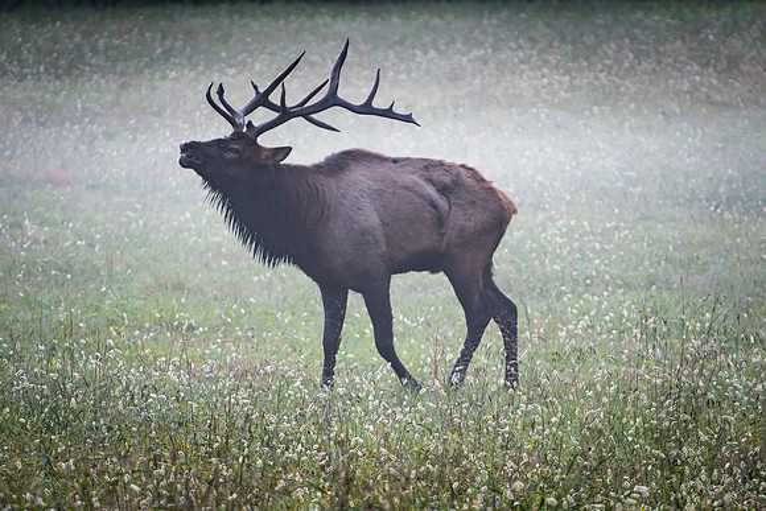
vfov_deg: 3.0
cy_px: 255
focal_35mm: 466
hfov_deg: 4.4
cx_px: 377
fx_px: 9919
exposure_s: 1/320
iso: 640
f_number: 4
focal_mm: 200
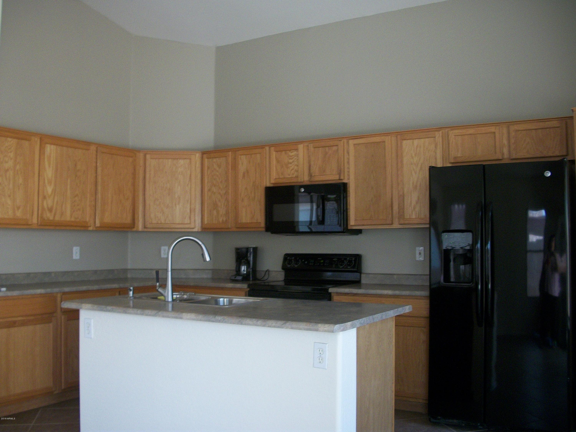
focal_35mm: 35
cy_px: 216
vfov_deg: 40.7
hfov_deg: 52.6
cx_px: 288
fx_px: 582
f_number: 3.1
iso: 160
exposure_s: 1/30
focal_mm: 6.3
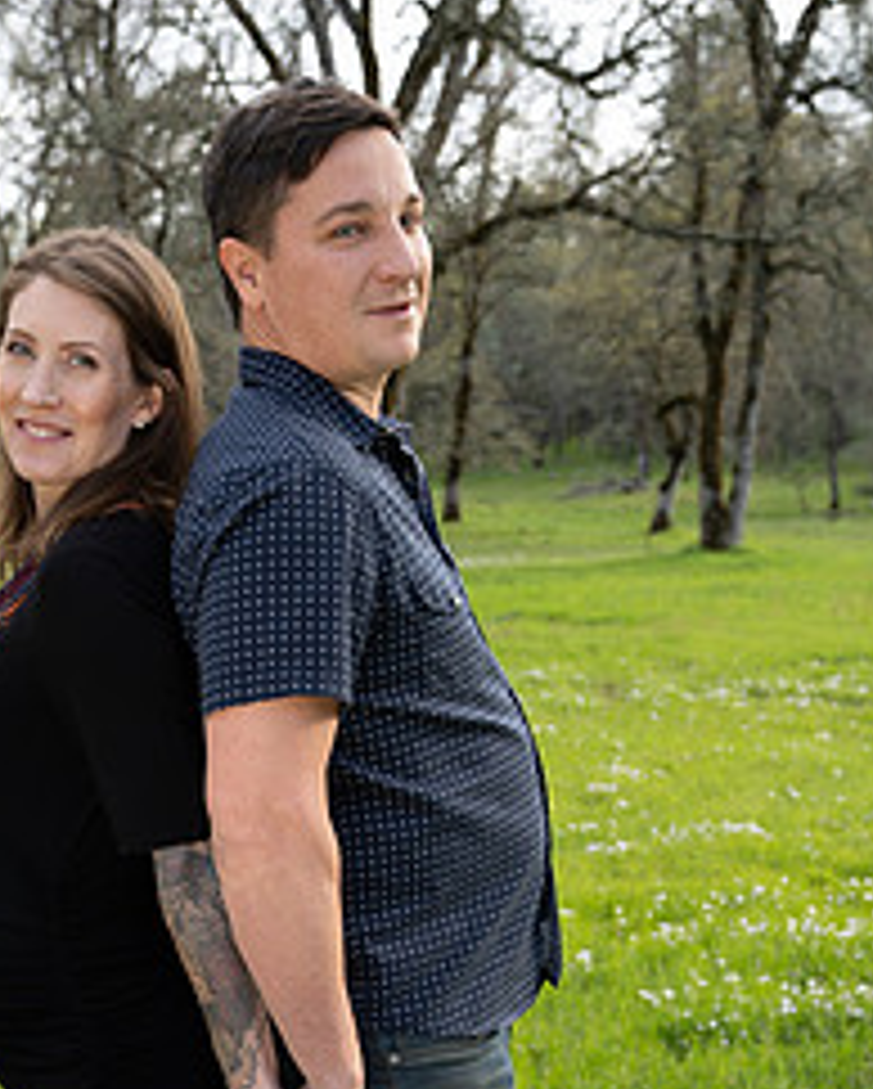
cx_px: 288
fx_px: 1742
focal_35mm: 54
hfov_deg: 28.0
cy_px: 945
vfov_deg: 33.2
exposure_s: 1/125
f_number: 4.5
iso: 200
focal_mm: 31
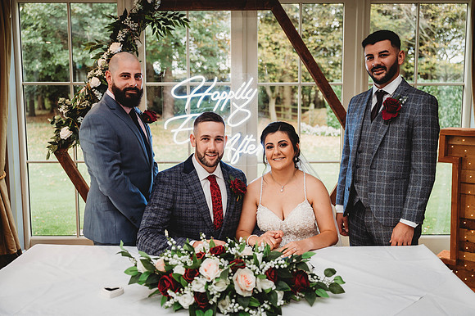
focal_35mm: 37
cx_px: 242
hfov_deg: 51.7
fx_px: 490
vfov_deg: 35.7
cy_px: 153
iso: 560
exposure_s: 1/160
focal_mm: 35
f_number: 2.8
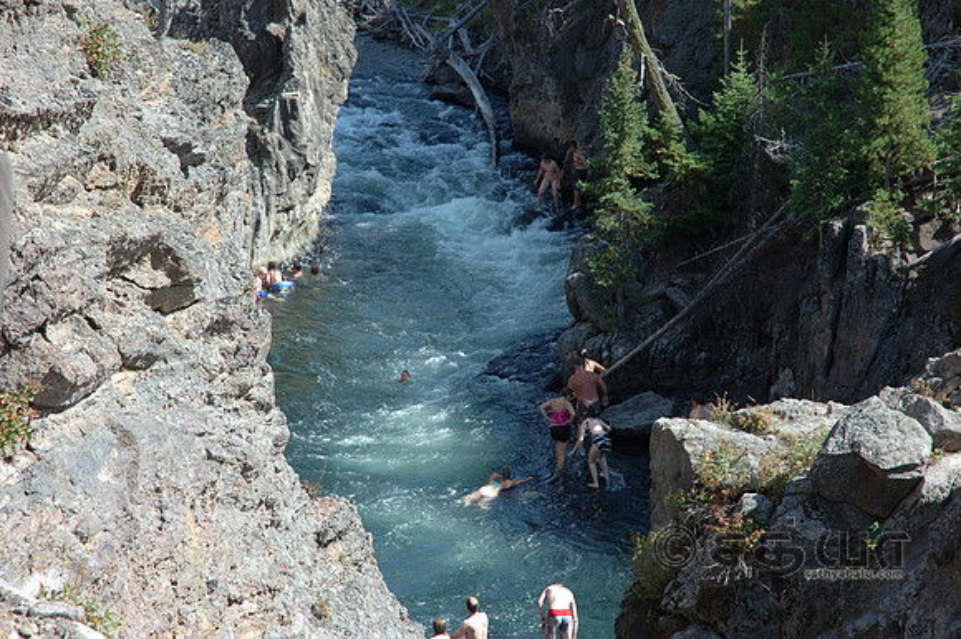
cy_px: 320
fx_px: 2801
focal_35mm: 105
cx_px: 480
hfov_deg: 19.5
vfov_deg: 13.0
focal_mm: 70
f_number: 7.1
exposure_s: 1/200
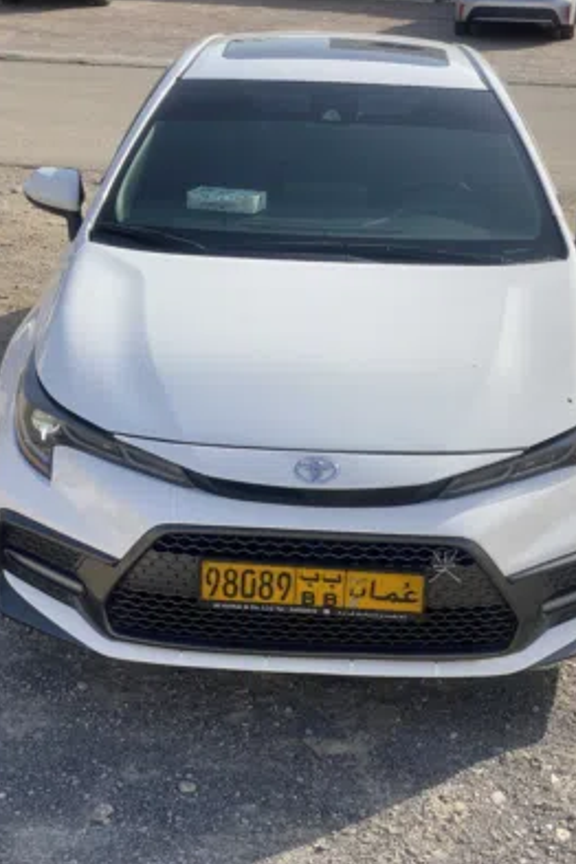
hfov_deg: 24.6
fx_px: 1320
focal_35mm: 55
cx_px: 319
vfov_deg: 36.2
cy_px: 429
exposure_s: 1/1653
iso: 20
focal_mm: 6
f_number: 2
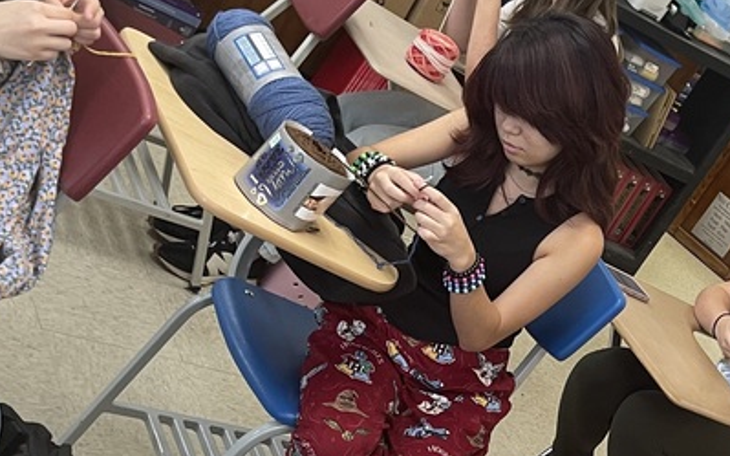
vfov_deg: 18.9
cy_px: 381
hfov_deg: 28.7
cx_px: 693
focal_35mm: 68
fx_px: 1352
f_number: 1.6
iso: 80
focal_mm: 5.1
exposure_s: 1/60
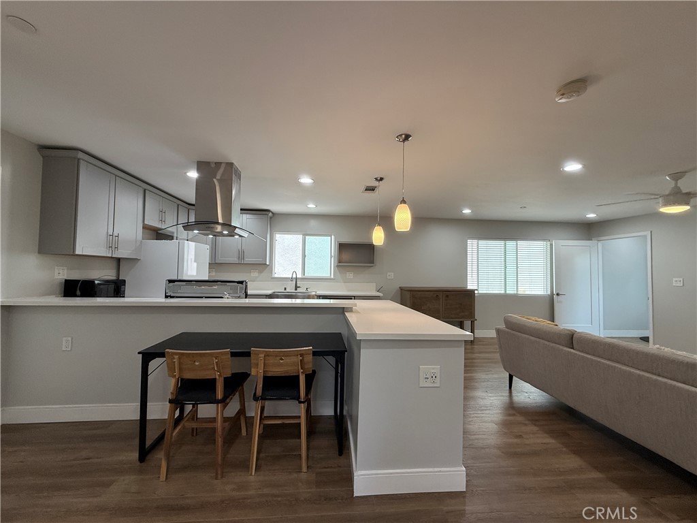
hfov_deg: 102.1
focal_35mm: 14
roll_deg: -1.2
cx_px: 348
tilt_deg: +2.0
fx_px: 282
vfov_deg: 85.7
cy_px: 262
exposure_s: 1/120
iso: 125
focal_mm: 2.22
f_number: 2.2
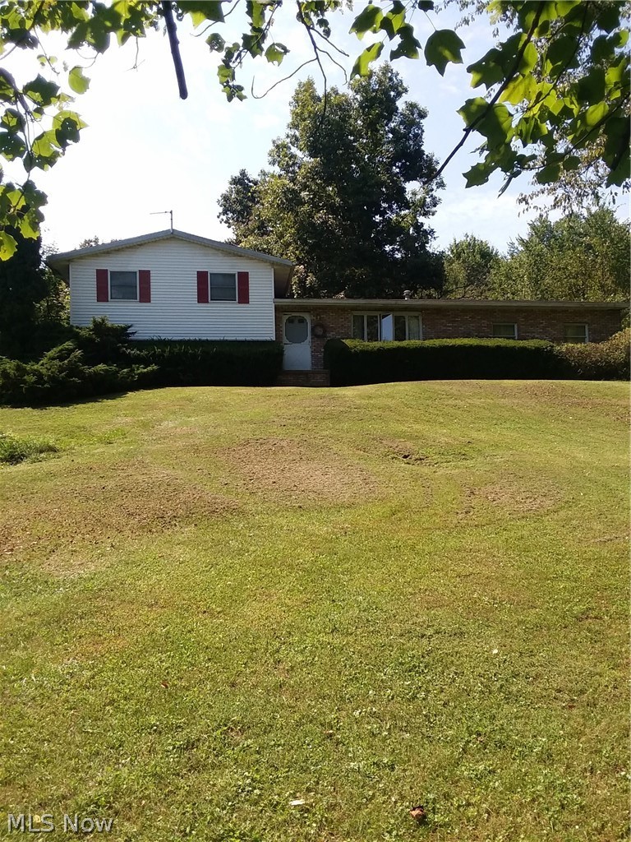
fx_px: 705
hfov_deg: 48.2
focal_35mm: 29
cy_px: 421
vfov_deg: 61.7
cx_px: 316
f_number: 1.9
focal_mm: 2.47
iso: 40
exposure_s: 1/891
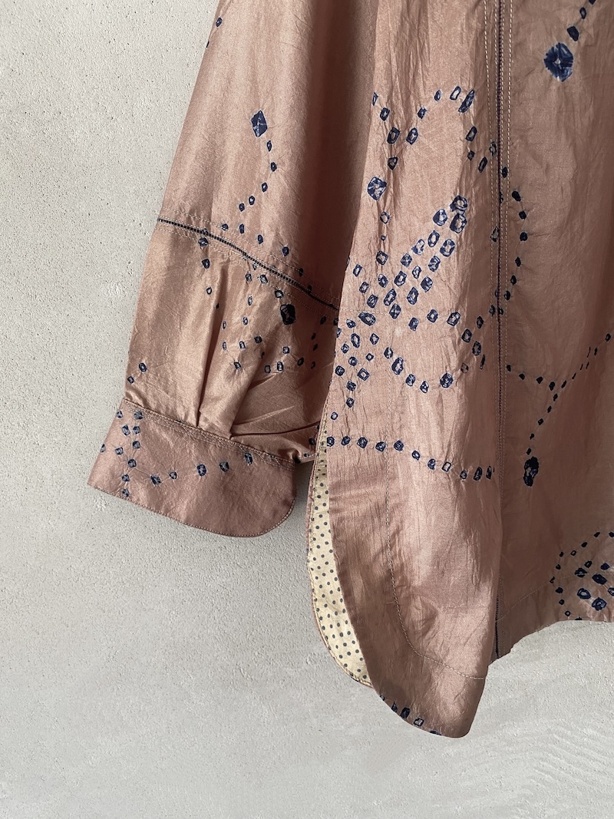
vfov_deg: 67.3
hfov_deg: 53.1
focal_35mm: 26
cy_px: 410
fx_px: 615
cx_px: 307
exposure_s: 1/60
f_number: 1.8
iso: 125
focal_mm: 4.25
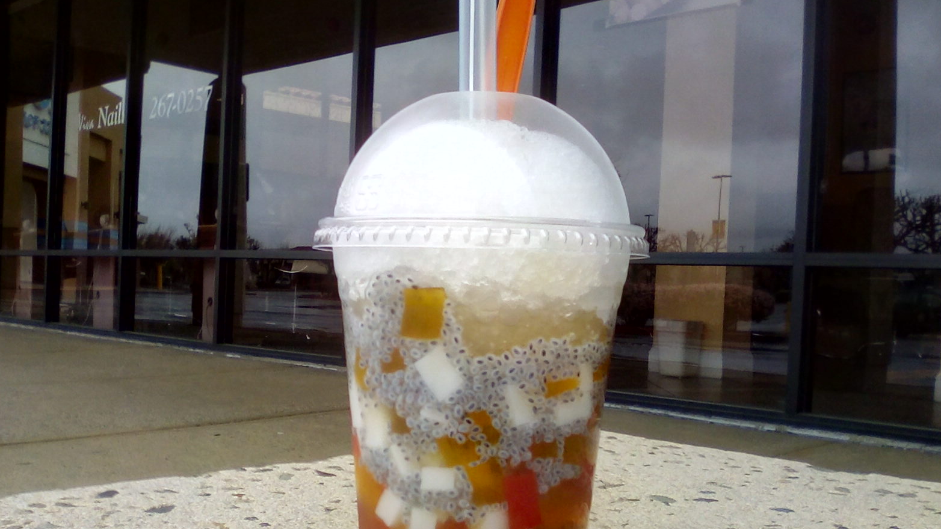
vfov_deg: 30.4
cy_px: 310
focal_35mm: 39
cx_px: 477
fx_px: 973
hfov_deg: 51.6
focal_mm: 2.9
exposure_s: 1/457
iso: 56
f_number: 2.8
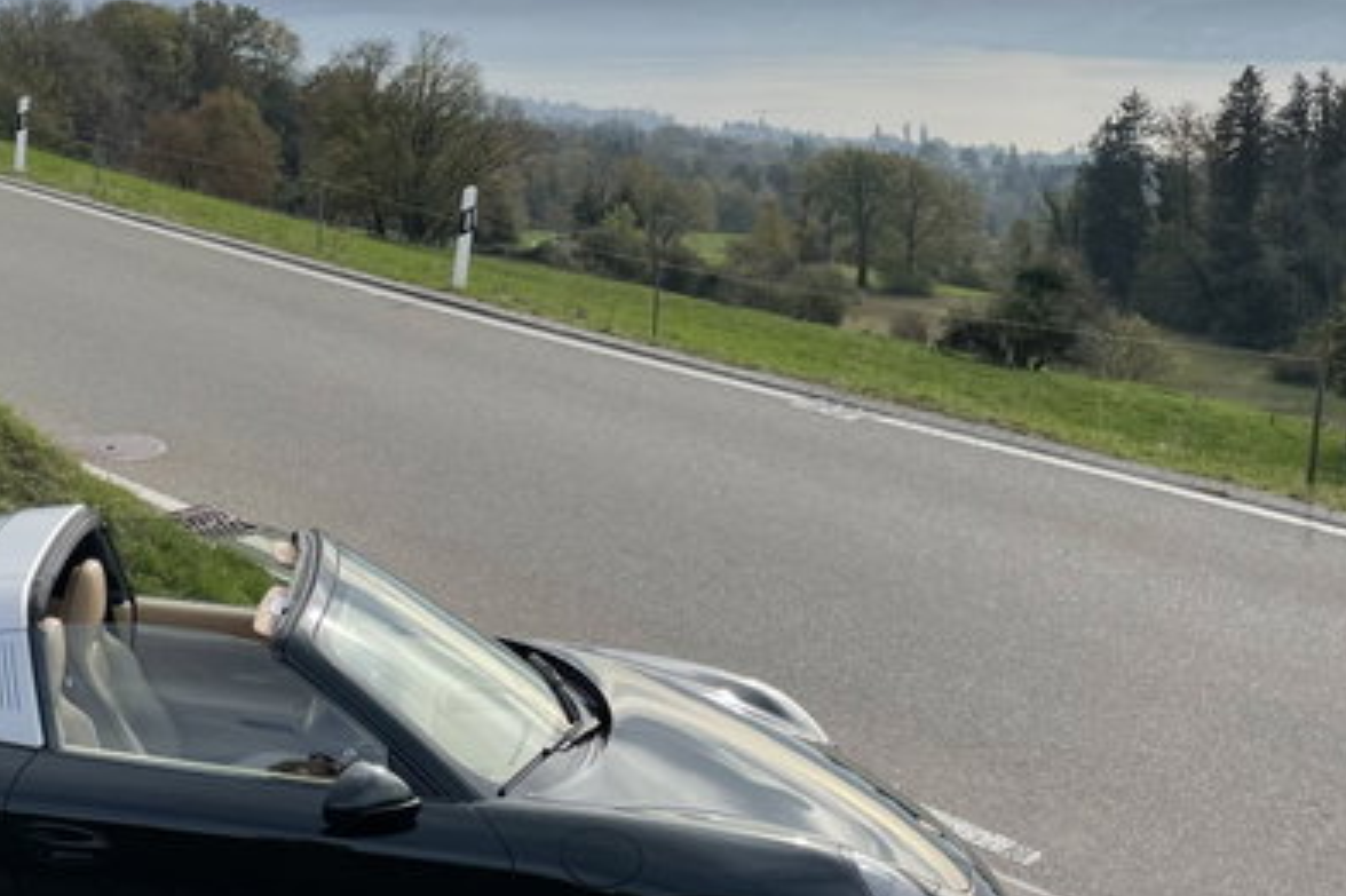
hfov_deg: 37.0
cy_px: 220
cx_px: 422
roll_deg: +1.4
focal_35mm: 53
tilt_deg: -6.1
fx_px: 1981
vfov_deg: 25.2
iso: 32
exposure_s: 1/4831
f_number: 1.6
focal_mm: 4.2
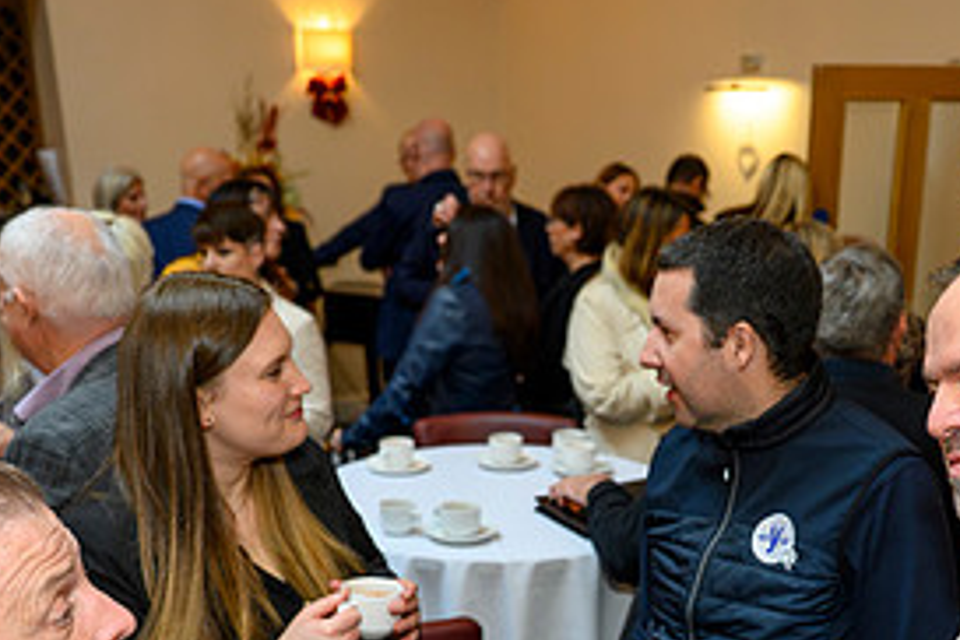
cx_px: 598
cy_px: 629
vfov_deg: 25.3
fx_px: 1360
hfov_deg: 38.6
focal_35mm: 51
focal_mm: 24
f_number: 2.8
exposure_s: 1/160
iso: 1250
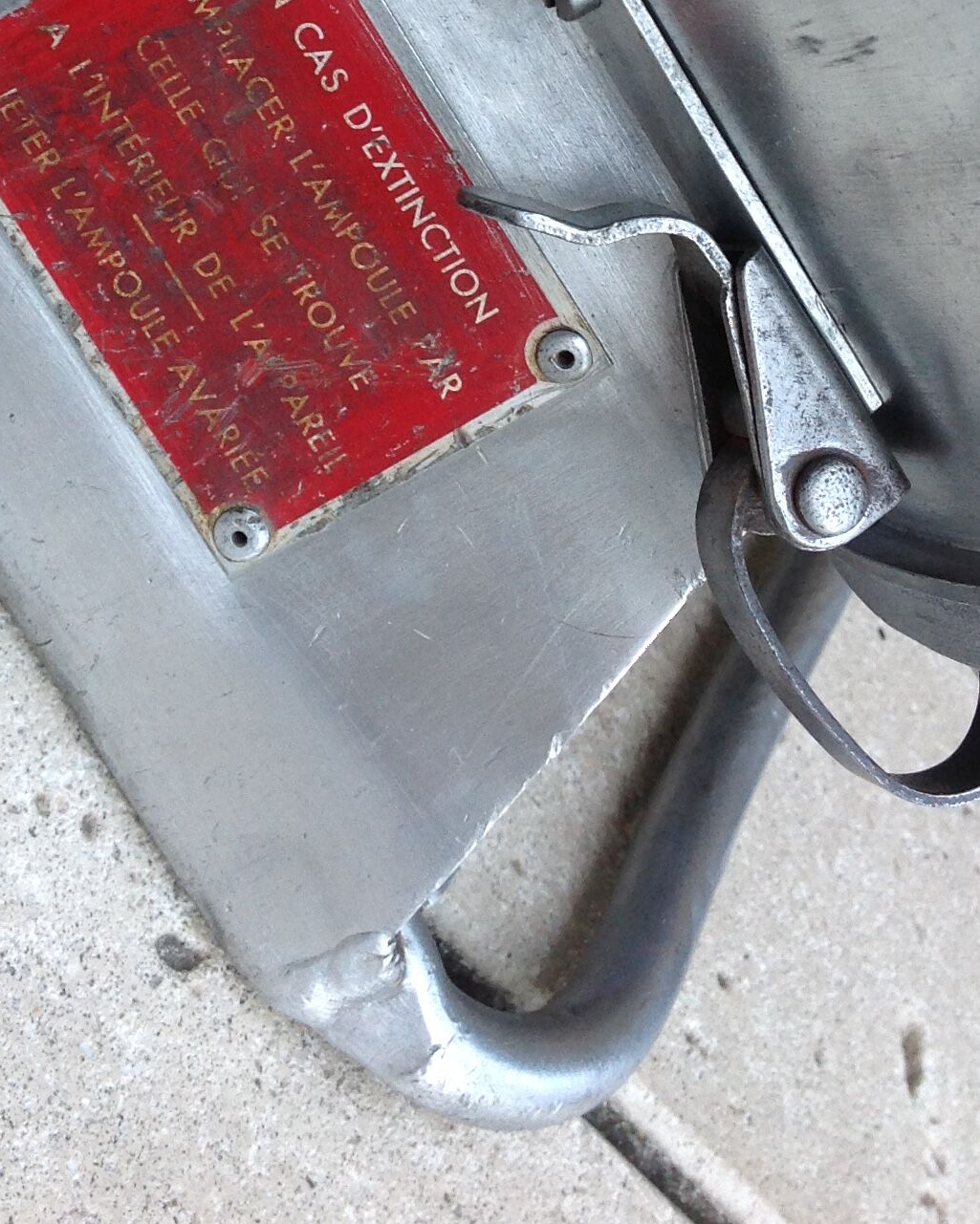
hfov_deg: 22.2
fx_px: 2501
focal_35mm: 69
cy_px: 29
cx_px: 489
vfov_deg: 26.2
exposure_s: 1/40
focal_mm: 4.28
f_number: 2.4
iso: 64
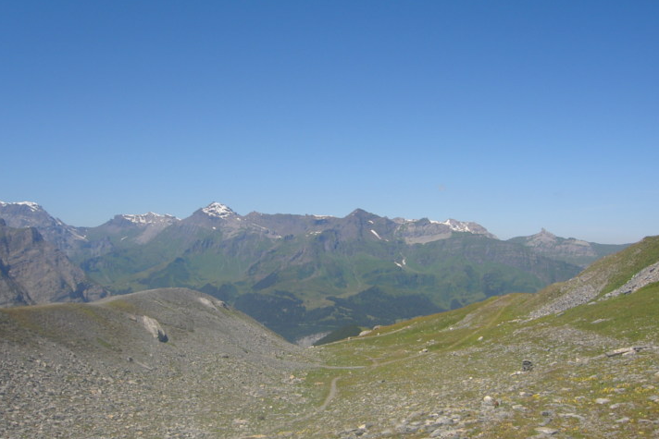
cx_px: 330
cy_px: 248
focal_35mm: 36
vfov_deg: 36.8
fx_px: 659
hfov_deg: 53.1
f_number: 4.7
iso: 50
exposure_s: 1/400
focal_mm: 5.6
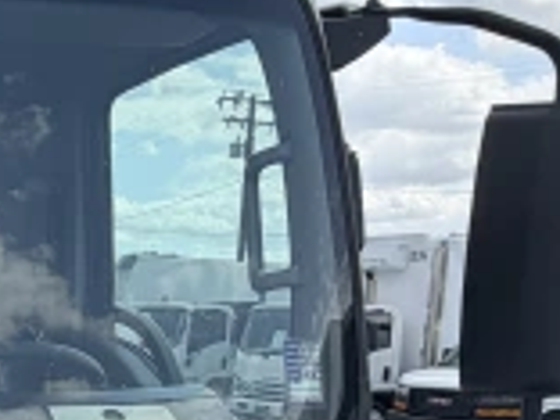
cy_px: 459
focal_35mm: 72
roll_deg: -2.3
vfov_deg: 19.6
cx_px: -255
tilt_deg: -9.8
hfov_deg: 22.6
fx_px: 1165
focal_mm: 2.22
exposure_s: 1/770
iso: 20
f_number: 2.2
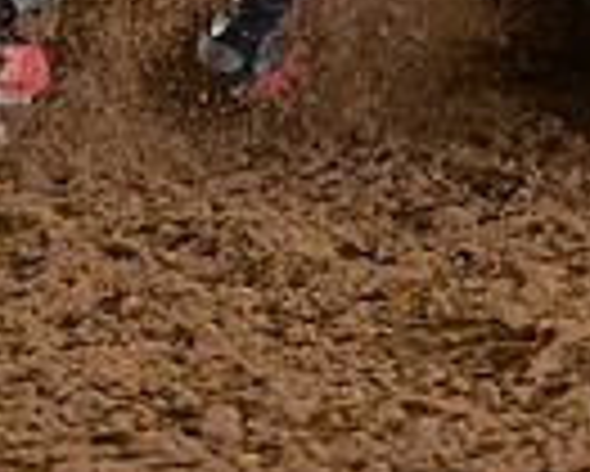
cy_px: -389
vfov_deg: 3.3
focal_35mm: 466
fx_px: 8143
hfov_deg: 4.1
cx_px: 509
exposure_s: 1/200
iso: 1250
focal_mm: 112
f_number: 3.2
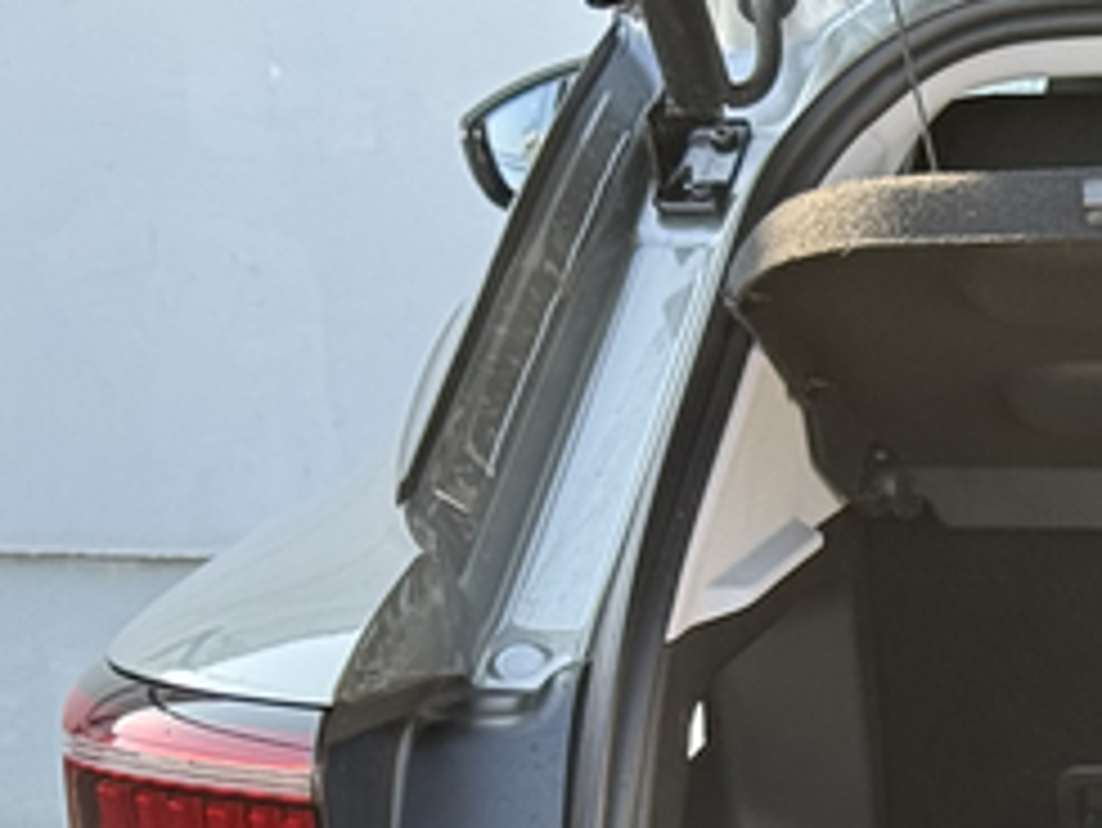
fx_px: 5861
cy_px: 1136
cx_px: 1669
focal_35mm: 184
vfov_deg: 8.0
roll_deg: -0.6
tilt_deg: -14.6
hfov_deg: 10.4
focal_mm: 6.76
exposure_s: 1/267
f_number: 1.78
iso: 64
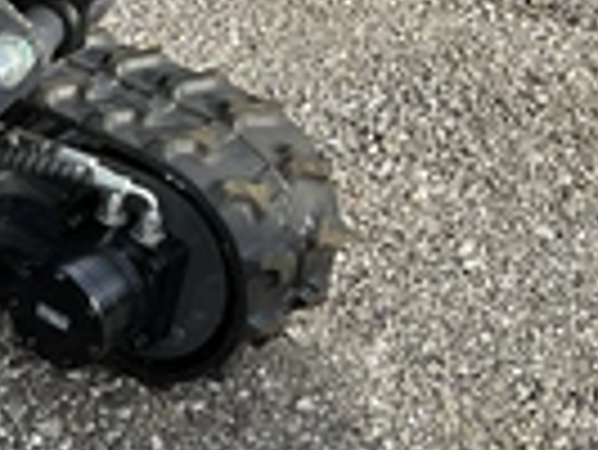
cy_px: 320
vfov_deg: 16.9
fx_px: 1504
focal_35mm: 87
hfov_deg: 19.7
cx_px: -283
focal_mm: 3
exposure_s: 1/469
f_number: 1.8
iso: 25
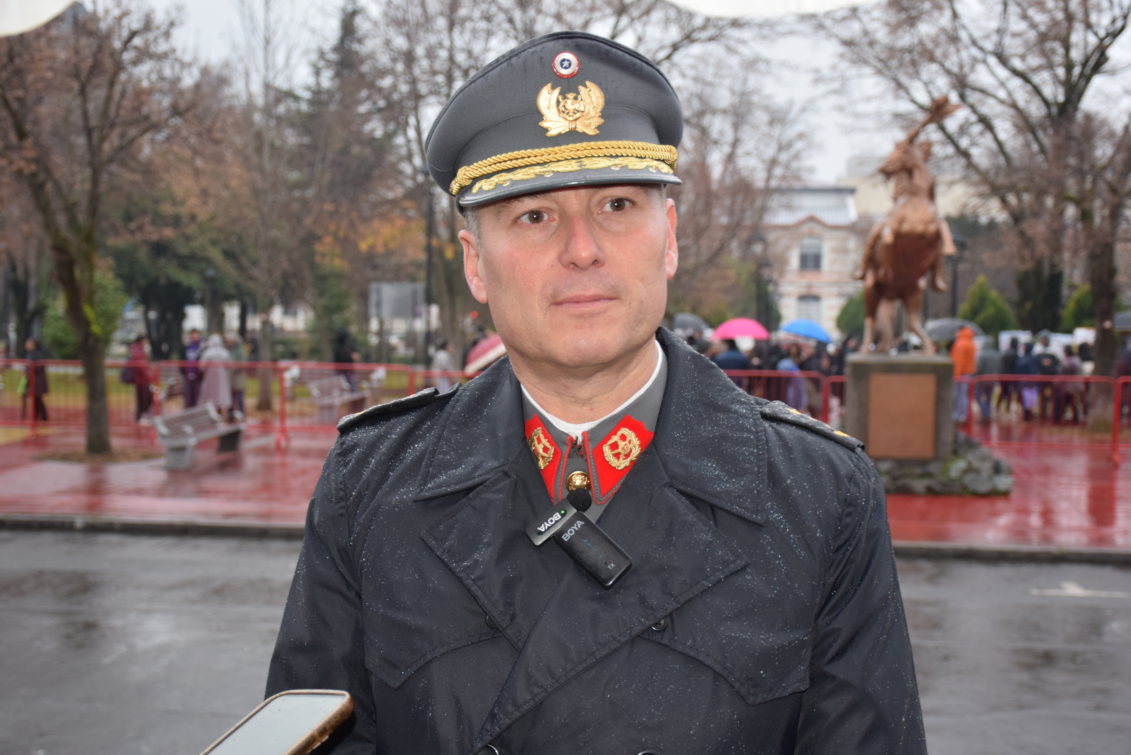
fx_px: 1508
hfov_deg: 41.1
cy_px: 378
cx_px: 566
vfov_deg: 28.1
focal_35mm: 48
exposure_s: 1/60
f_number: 4
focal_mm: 32
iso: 220
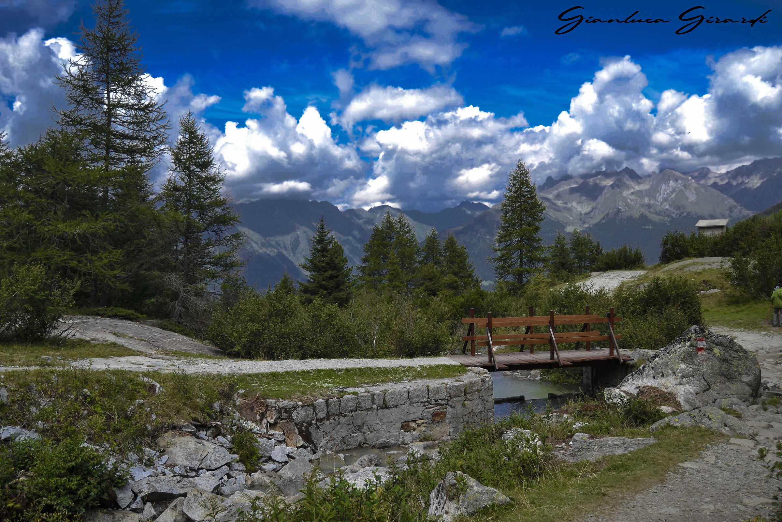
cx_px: 391
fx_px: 782
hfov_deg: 53.1
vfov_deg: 36.9
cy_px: 261
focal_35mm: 36
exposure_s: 1/800
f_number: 3.8
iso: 100
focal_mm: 24
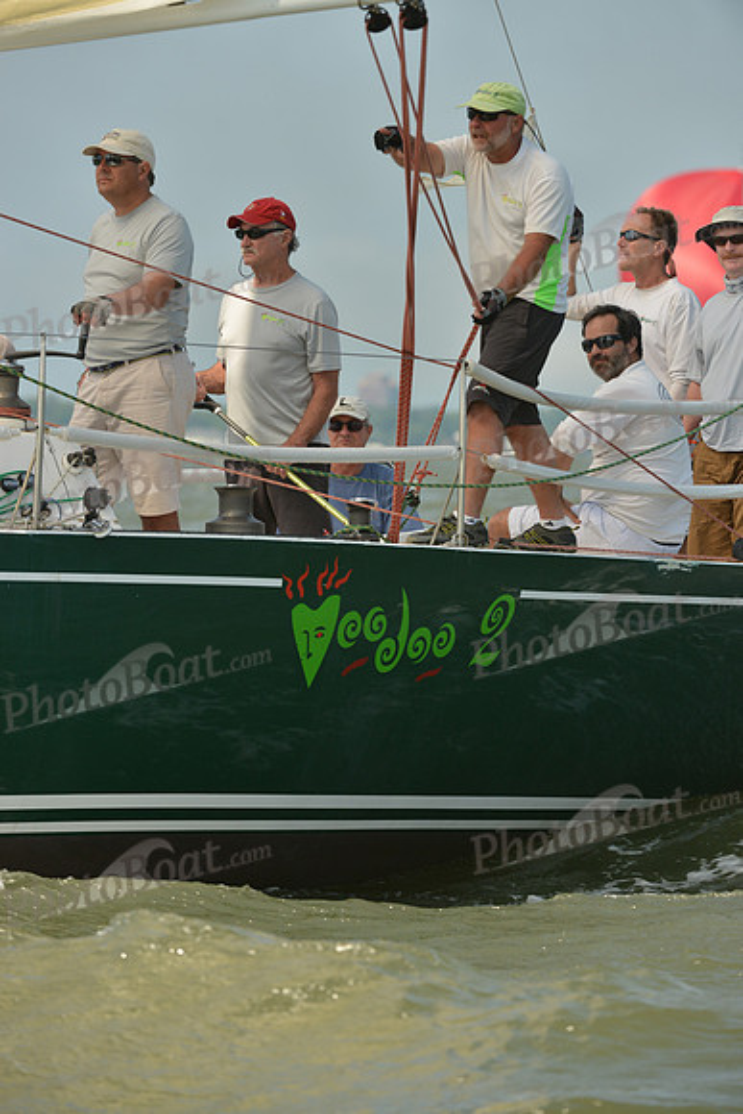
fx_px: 8044
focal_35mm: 260
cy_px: 557
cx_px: 372
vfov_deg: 7.9
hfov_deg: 5.3
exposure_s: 1/1250
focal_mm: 260
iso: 400
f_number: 6.3
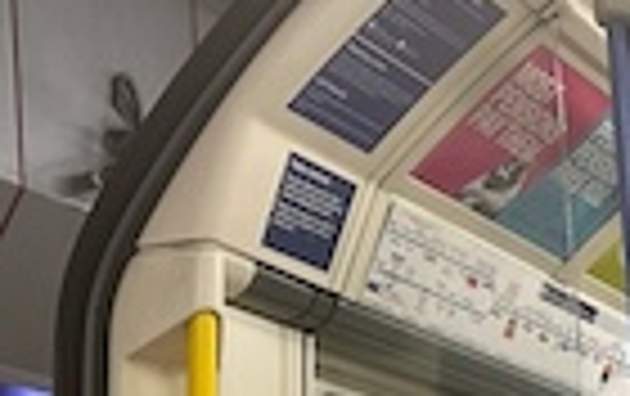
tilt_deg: -4.2
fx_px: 1995
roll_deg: +0.0
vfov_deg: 10.2
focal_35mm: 116
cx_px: 675
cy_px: 882
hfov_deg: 17.4
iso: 125
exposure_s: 1/50
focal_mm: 6.86
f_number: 1.78
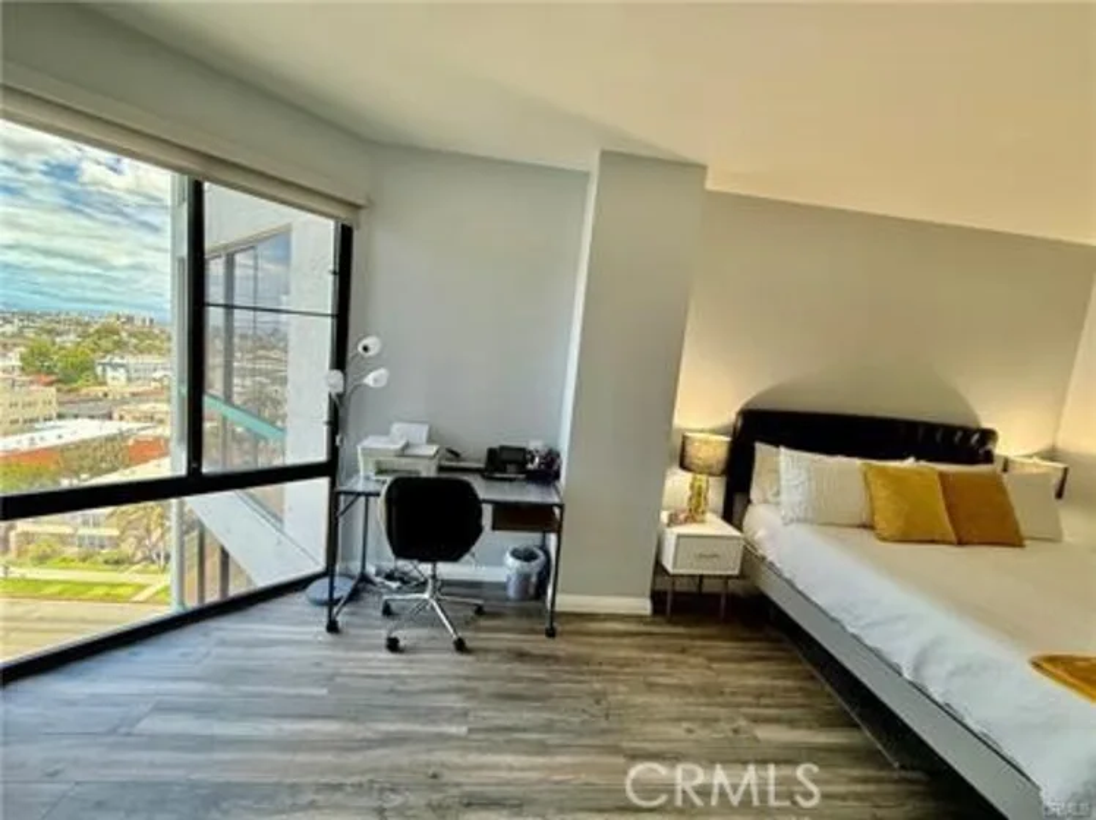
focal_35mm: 14
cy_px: 410
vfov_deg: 85.6
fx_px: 443
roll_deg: -6.0
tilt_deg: -7.0
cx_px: 548
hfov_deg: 102.1
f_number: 2.2
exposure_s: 1/120
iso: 320
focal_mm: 2.22
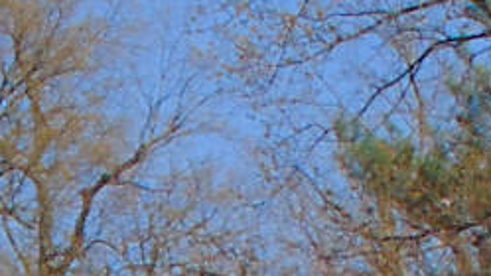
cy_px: 1100
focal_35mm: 350
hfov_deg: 6.1
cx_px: -367
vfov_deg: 3.3
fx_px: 4556
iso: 80
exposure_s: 1/250
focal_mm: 9
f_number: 9
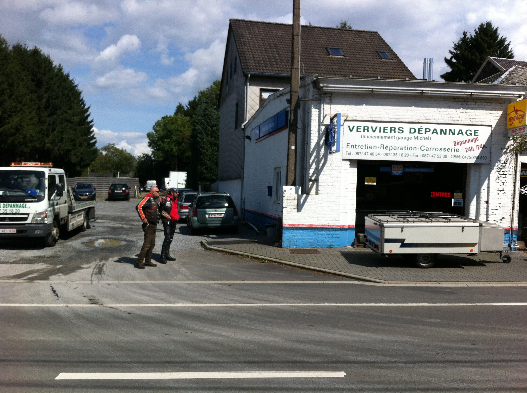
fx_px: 532
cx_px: 264
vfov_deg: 40.6
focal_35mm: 35
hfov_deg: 52.7
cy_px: 196
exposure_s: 1/2011
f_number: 2.8
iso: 80
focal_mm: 3.85
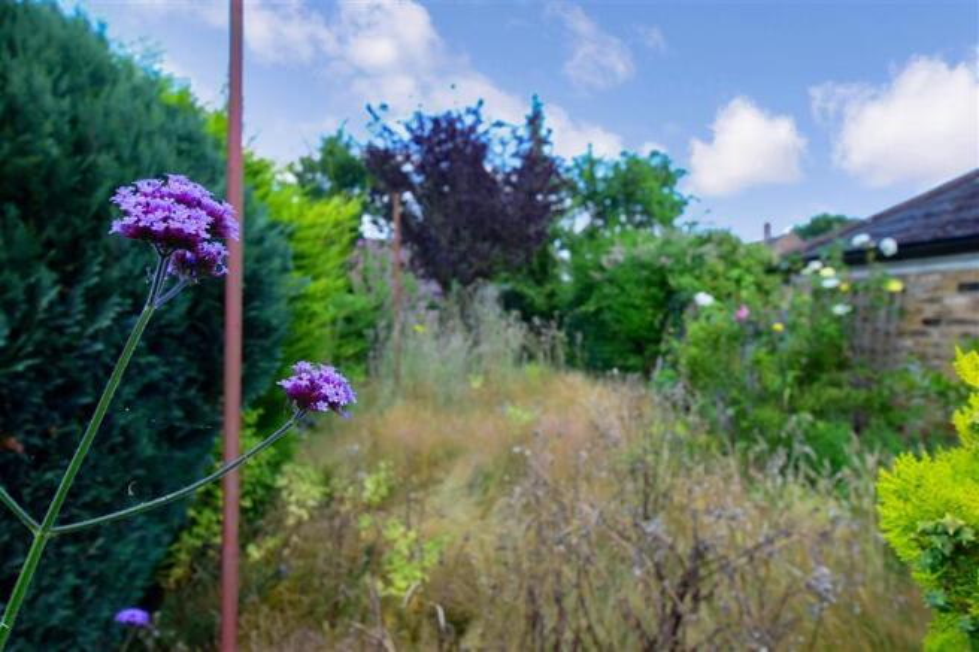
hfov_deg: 61.9
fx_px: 816
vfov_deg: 43.6
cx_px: 490
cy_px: 326
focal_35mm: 30
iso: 400
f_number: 13
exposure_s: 1/160
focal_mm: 20
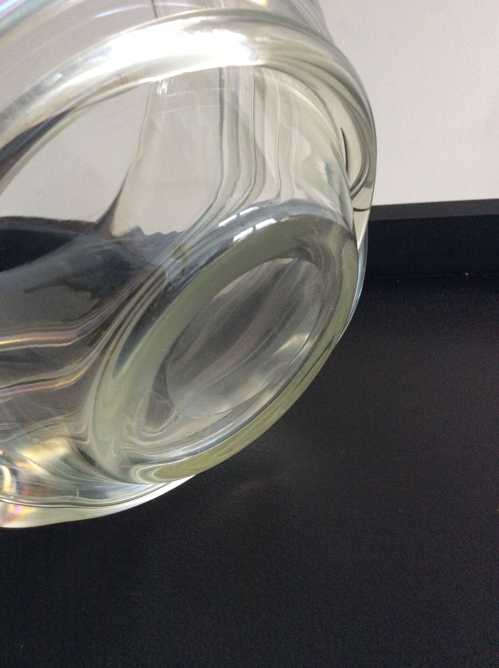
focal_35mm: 32
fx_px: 617
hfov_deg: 44.1
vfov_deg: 56.9
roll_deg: +7.4
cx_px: 250
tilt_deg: -26.4
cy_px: 334
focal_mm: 3.3
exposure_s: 1/25
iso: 125
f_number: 2.4
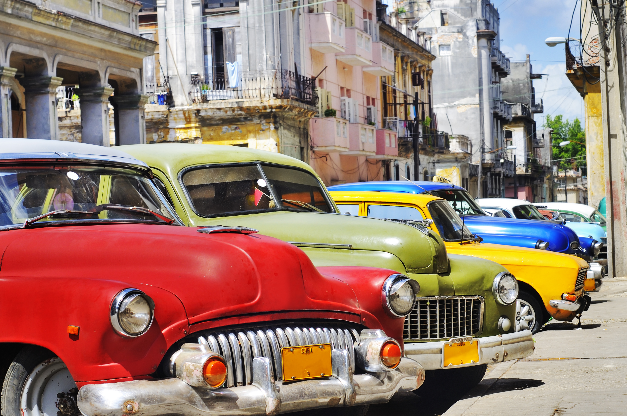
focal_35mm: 101
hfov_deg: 20.2
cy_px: 274
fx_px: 1756
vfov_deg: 13.5
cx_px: 253
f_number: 10
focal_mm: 50
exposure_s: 1/400
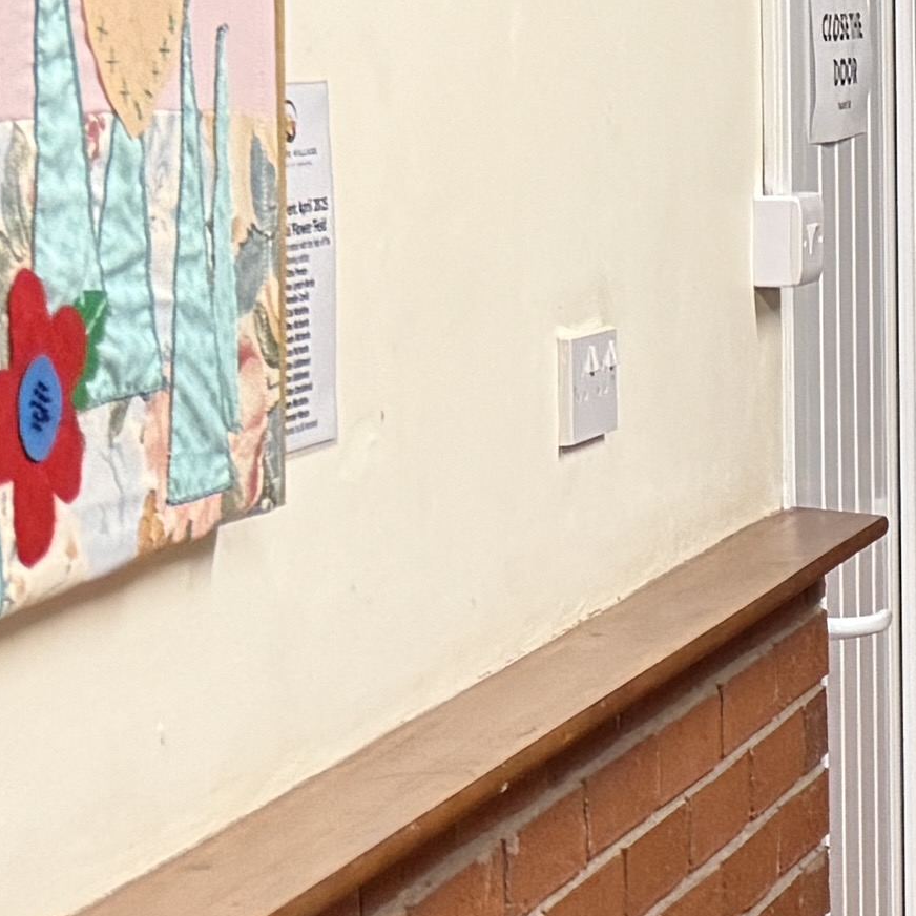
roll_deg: -0.5
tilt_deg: -2.1
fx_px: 4161
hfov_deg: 9.3
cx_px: 2926
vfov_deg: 12.5
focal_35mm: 139
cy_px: 114
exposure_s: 1/50
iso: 160
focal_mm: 6.76
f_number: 1.78
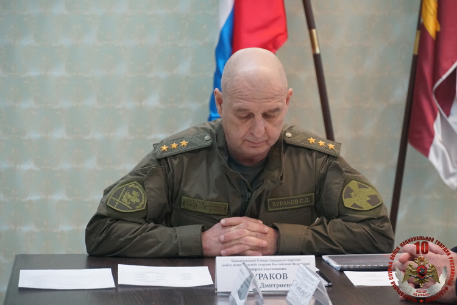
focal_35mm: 135
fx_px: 1714
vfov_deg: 10.2
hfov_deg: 15.2
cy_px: 152
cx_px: 228
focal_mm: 90
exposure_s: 1/160
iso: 4000
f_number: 5.6
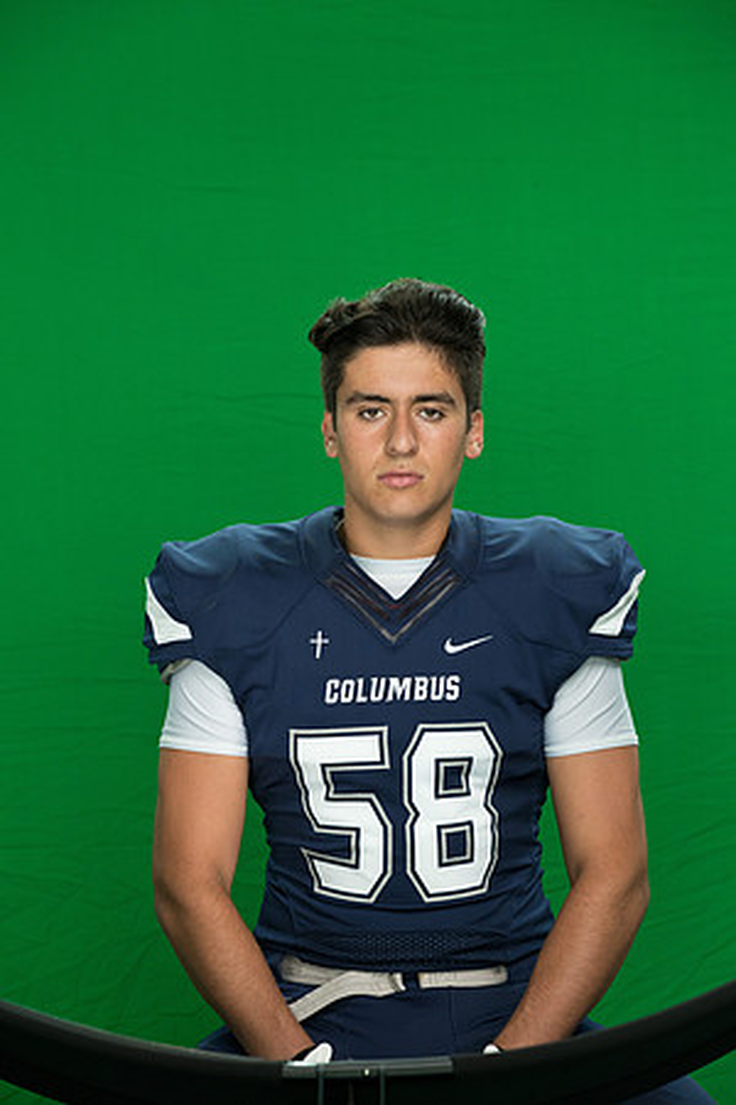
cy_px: 552
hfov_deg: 9.1
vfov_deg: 13.7
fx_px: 4600
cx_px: 368
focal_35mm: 150
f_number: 8
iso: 5000
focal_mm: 150
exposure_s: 1/100
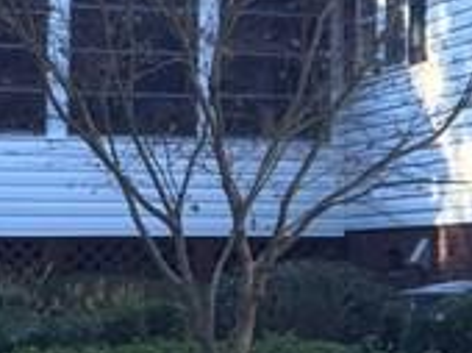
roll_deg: +0.0
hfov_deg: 10.4
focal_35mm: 175
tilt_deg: +2.6
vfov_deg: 8.5
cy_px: 106
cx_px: 966
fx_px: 2383
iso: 40
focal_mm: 4.15
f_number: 2.2
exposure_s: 1/120
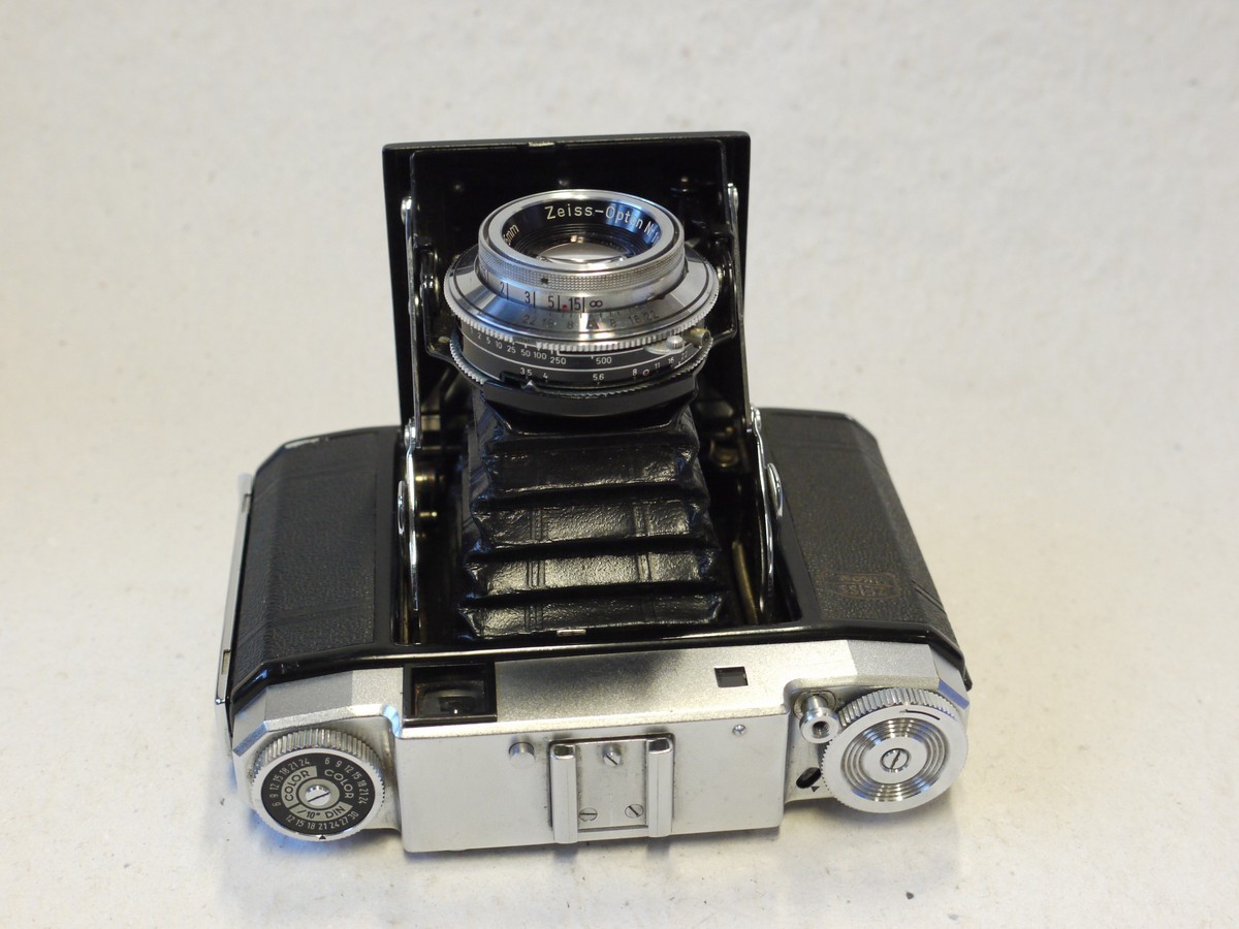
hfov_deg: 36.8
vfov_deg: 28.0
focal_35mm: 52
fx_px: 1861
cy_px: 464
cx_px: 620
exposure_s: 1/60
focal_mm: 26
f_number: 5
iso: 800
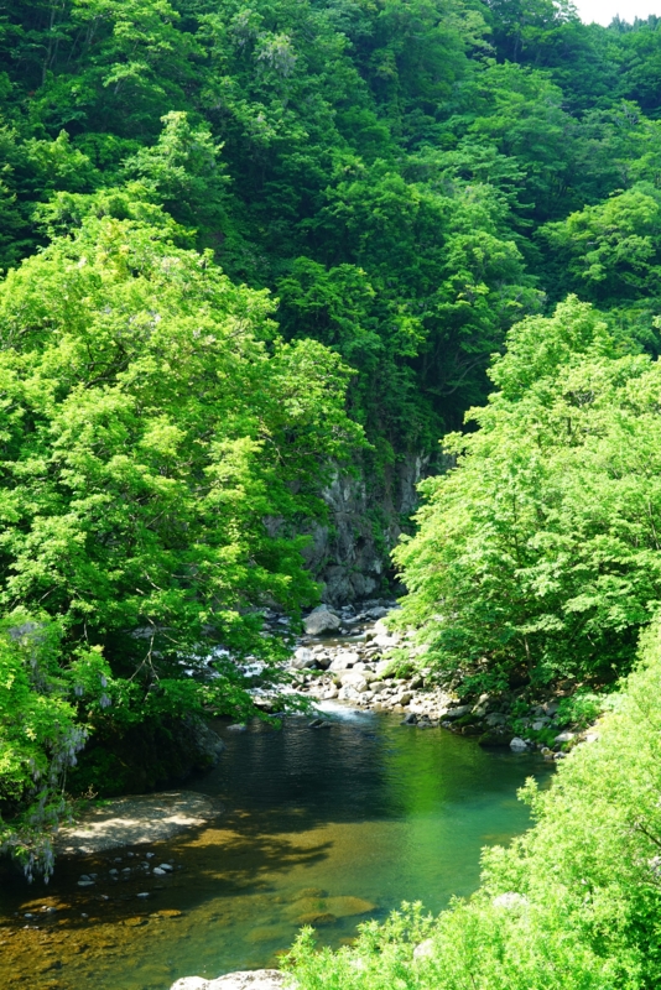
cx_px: 330
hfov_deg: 27.5
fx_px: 1348
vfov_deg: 40.3
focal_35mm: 49
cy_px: 495
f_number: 5.6
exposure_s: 1/60
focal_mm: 49
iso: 125
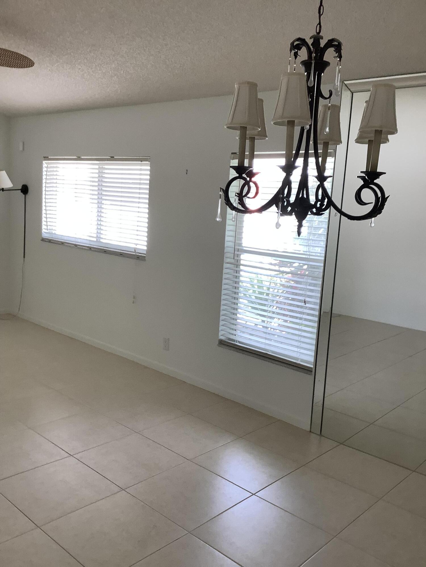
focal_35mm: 31
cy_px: 284
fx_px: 509
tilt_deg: -8.8
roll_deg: -4.7
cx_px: 213
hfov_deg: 45.4
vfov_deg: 58.4
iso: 50
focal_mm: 3.3
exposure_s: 1/60
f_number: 2.4
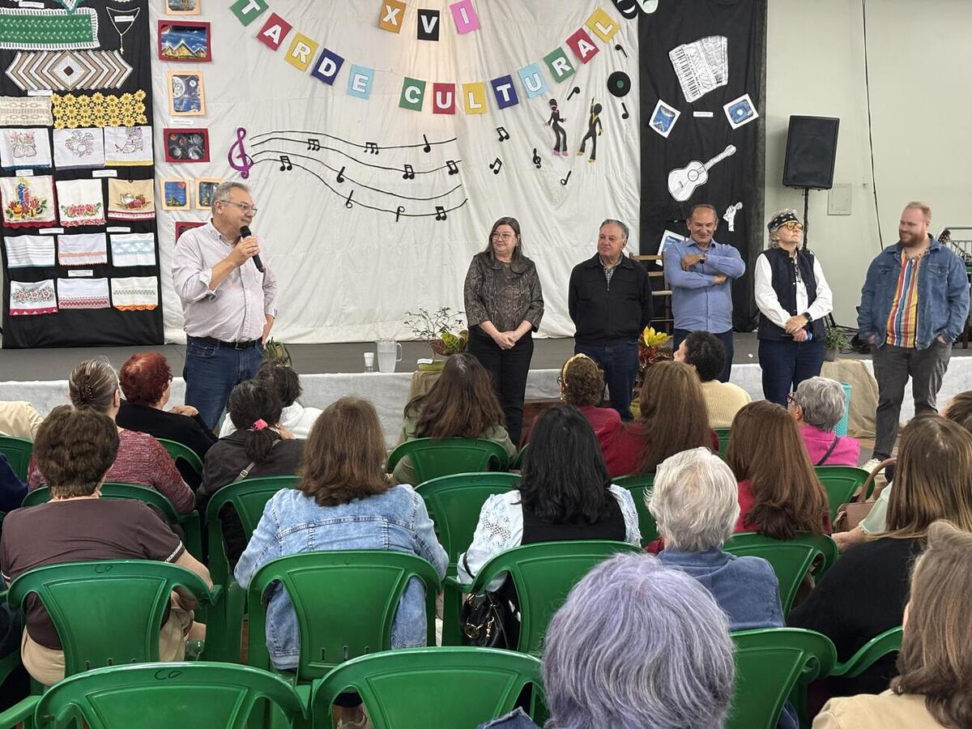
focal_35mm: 52
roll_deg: +0.2
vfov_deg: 28.0
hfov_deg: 36.8
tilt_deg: -5.7
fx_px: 1460
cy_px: 364
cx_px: 486
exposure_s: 1/40
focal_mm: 5.96
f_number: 1.6
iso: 250
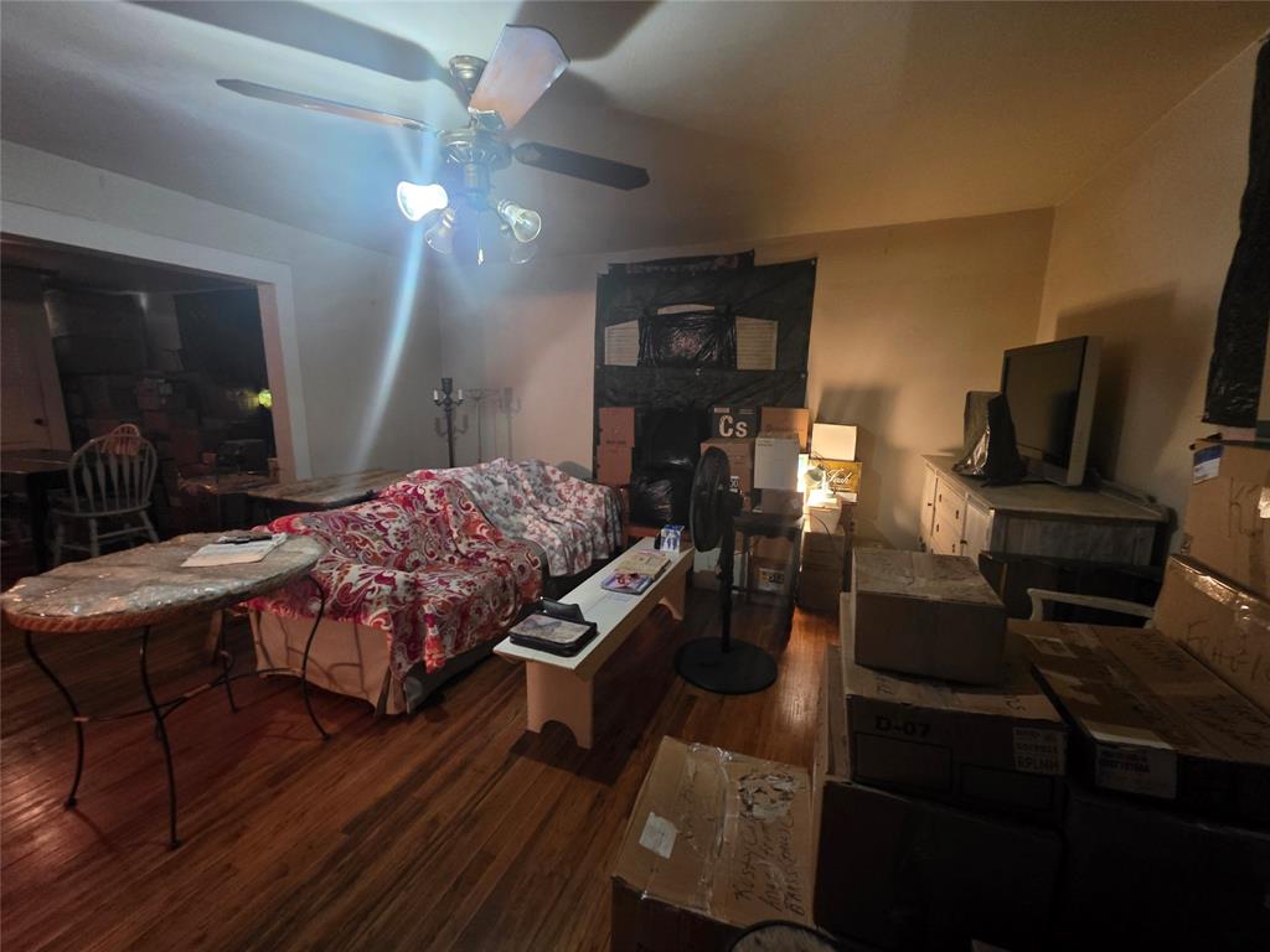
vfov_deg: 89.9
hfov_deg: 106.2
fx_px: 477
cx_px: 635
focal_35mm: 13
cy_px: 476
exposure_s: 1/30
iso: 1000
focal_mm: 2.2
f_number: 1.9
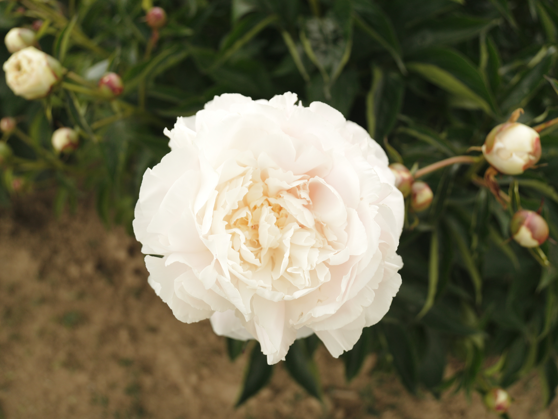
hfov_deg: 55.4
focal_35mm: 33
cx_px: 278
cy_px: 209
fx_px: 532
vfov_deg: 42.9
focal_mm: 20
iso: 125
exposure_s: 1/500
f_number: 2.8
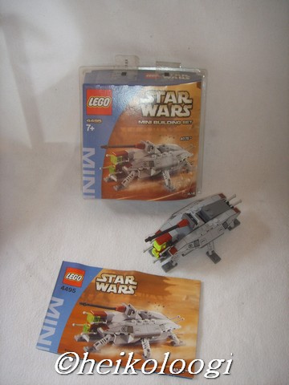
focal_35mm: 39
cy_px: 192
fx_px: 434
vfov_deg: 47.9
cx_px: 144
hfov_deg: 36.8
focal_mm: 6.6
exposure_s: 1/45
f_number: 3.5
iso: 100
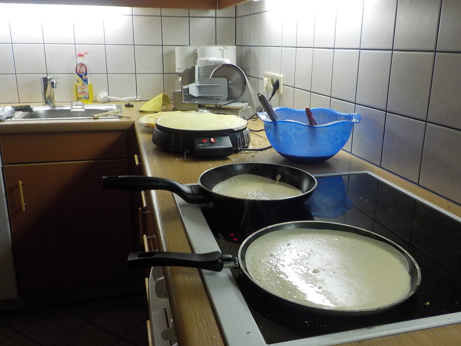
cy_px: 173
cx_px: 230
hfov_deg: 60.0
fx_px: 400
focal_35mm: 30
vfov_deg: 46.8
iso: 400
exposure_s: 1/30
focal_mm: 4.1
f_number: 3.3
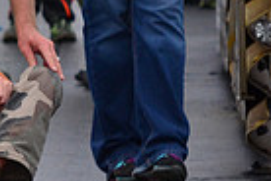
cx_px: -200
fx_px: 8281
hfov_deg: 1.9
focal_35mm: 1100
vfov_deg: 1.3
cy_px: 57
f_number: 6.3
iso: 1000
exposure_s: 1/2500
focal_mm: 175
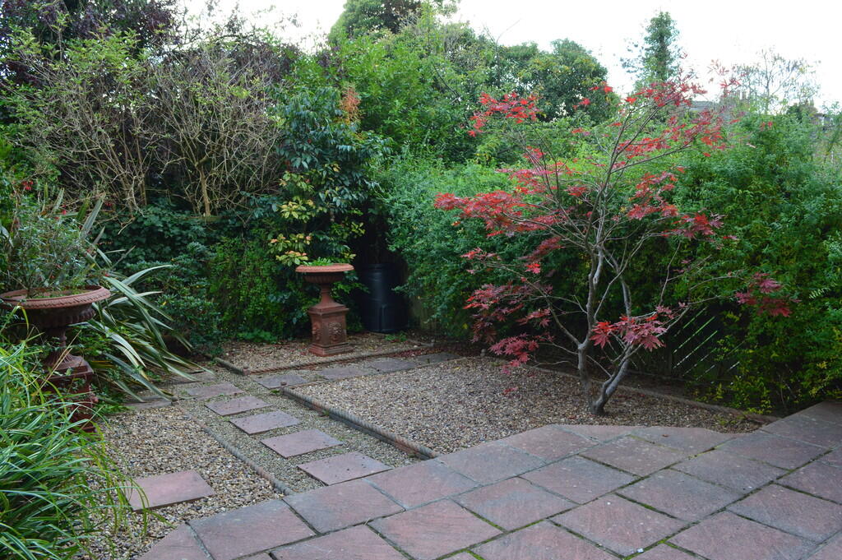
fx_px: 631
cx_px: 421
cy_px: 280
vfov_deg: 47.9
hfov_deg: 67.4
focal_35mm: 27
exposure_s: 1/80
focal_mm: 18
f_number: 8
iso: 400
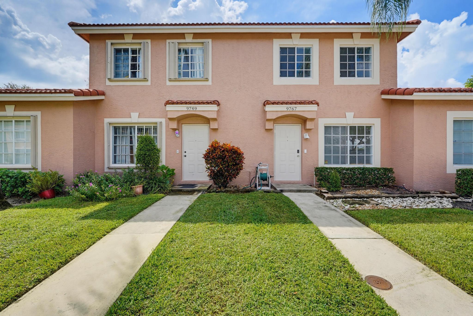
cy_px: 158
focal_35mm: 16
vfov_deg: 73.7
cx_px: 236
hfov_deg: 96.7
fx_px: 210
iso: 800
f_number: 8
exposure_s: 1/400
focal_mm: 16
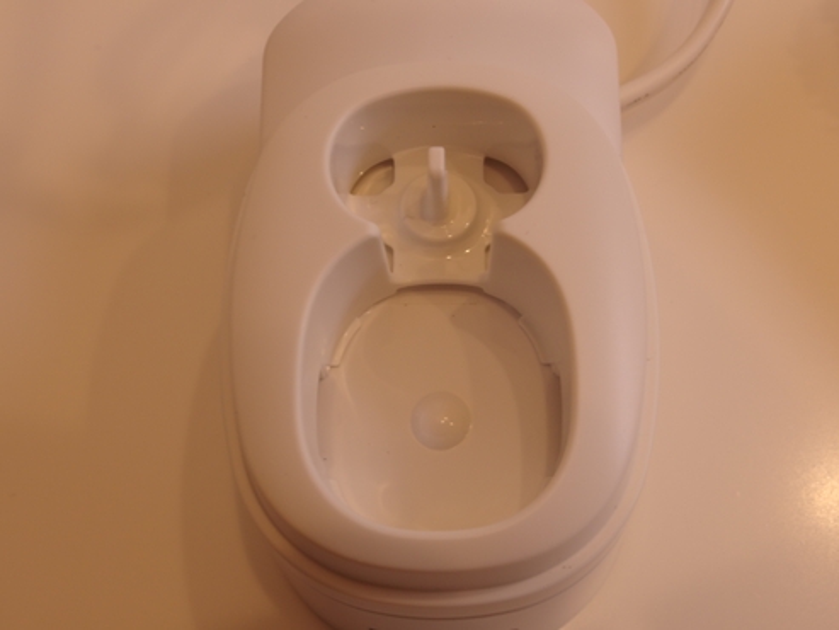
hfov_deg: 34.3
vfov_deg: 26.1
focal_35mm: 56
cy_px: 315
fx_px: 1358
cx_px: 420
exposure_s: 1/15
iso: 100
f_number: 8
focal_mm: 12
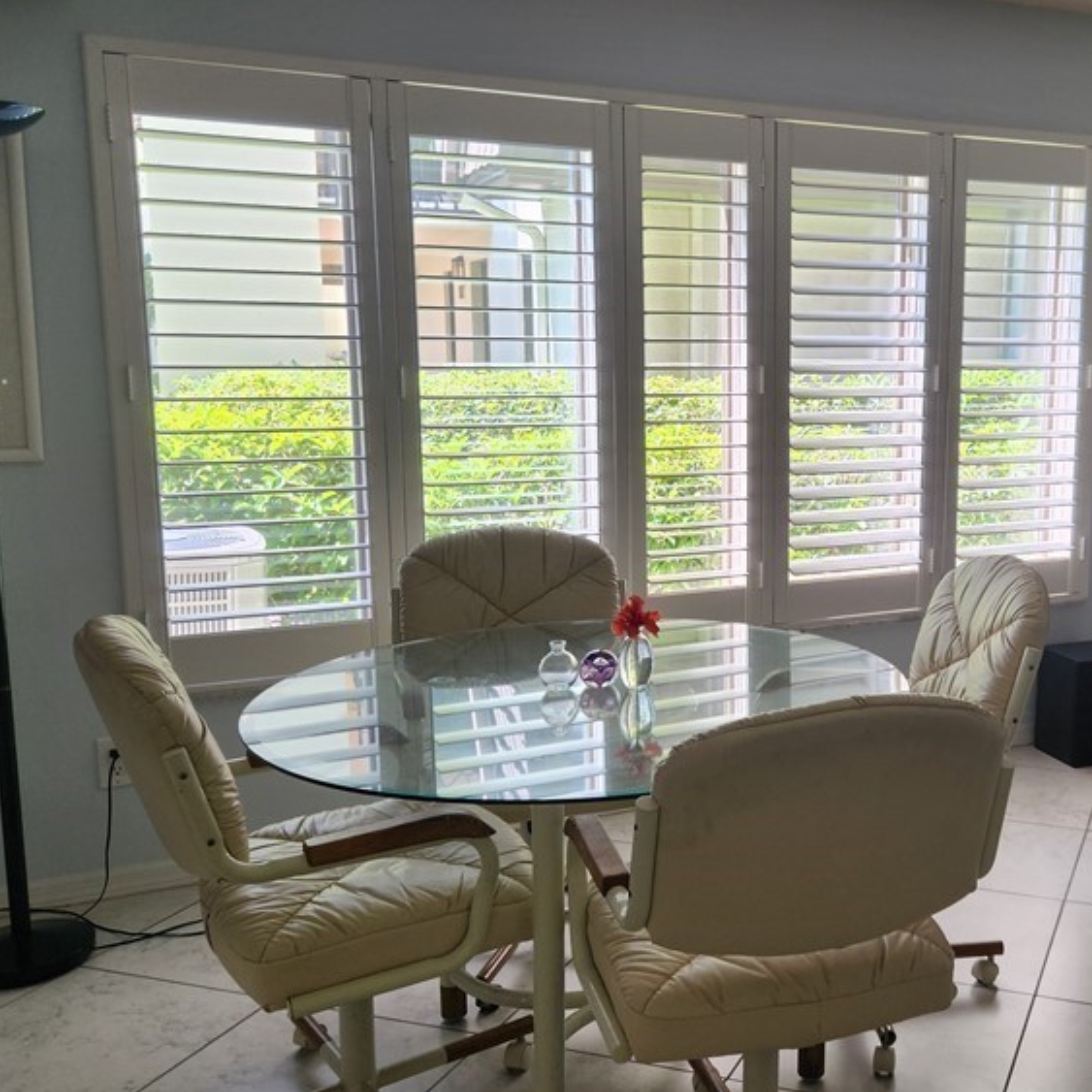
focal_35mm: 37
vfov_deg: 44.9
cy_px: 535
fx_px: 1321
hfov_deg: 43.4
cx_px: 826
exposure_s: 1/180
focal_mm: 5.4
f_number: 1.8
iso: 64
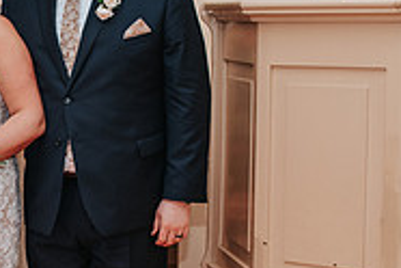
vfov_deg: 11.4
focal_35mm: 120
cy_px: 182
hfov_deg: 16.7
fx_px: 1337
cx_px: -9
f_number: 3.2
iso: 1000
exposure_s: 1/200
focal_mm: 35
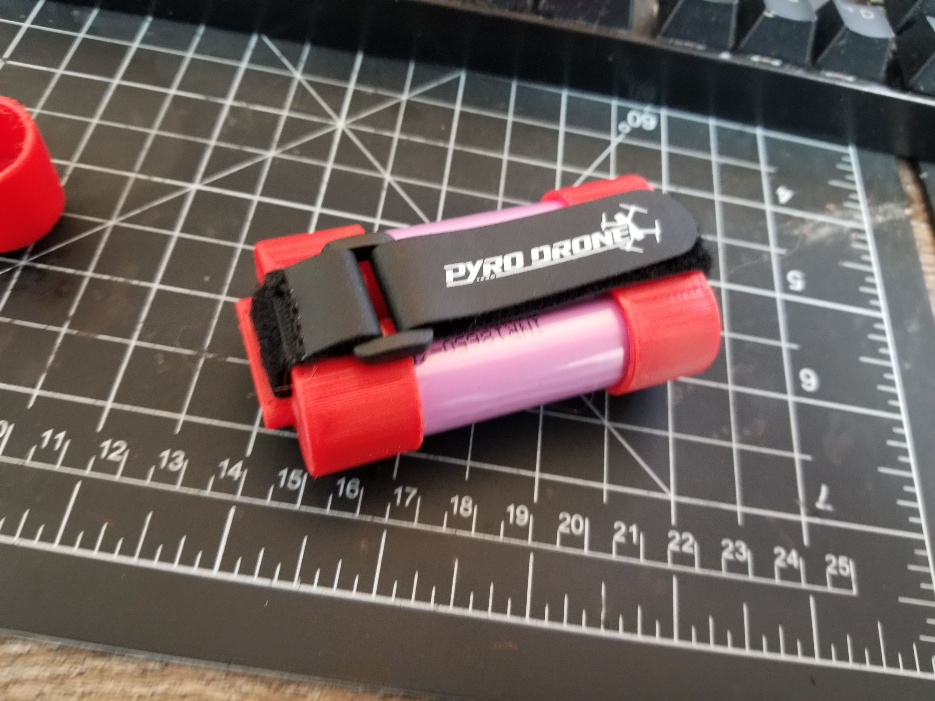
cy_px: 350
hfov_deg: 67.3
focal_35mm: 26
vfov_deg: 53.1
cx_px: 468
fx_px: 702
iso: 250
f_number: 1.7
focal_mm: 4.3
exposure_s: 1/11
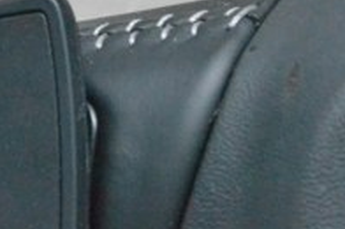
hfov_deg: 9.5
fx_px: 2067
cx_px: 53
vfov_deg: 6.3
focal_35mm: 216
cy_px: 106
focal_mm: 44
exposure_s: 1/125
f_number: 9
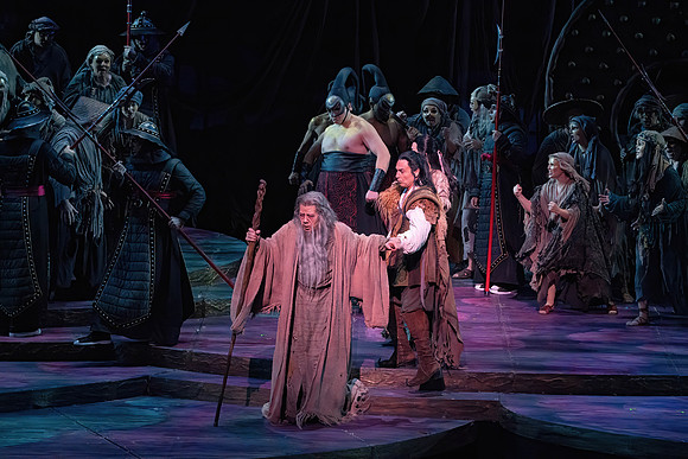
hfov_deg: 12.2
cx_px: 344
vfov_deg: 8.2
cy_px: 230
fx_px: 3211
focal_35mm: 168
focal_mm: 168
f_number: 10
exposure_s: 1/320
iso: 20000
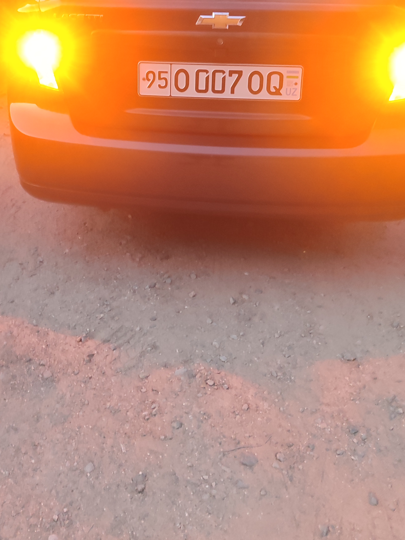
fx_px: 608
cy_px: 155
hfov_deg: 36.7
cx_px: 170
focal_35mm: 39
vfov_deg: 46.6
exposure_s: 1/17
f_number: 1.89
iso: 903
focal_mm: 5.95
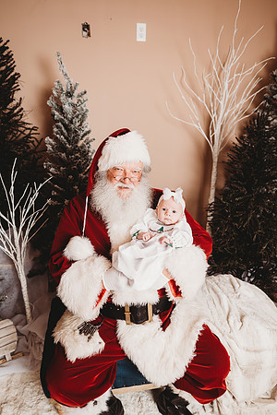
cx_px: 138
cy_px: 208
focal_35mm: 24
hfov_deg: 53.1
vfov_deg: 73.7
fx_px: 277
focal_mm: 24
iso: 100
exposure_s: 1/160
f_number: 2.5
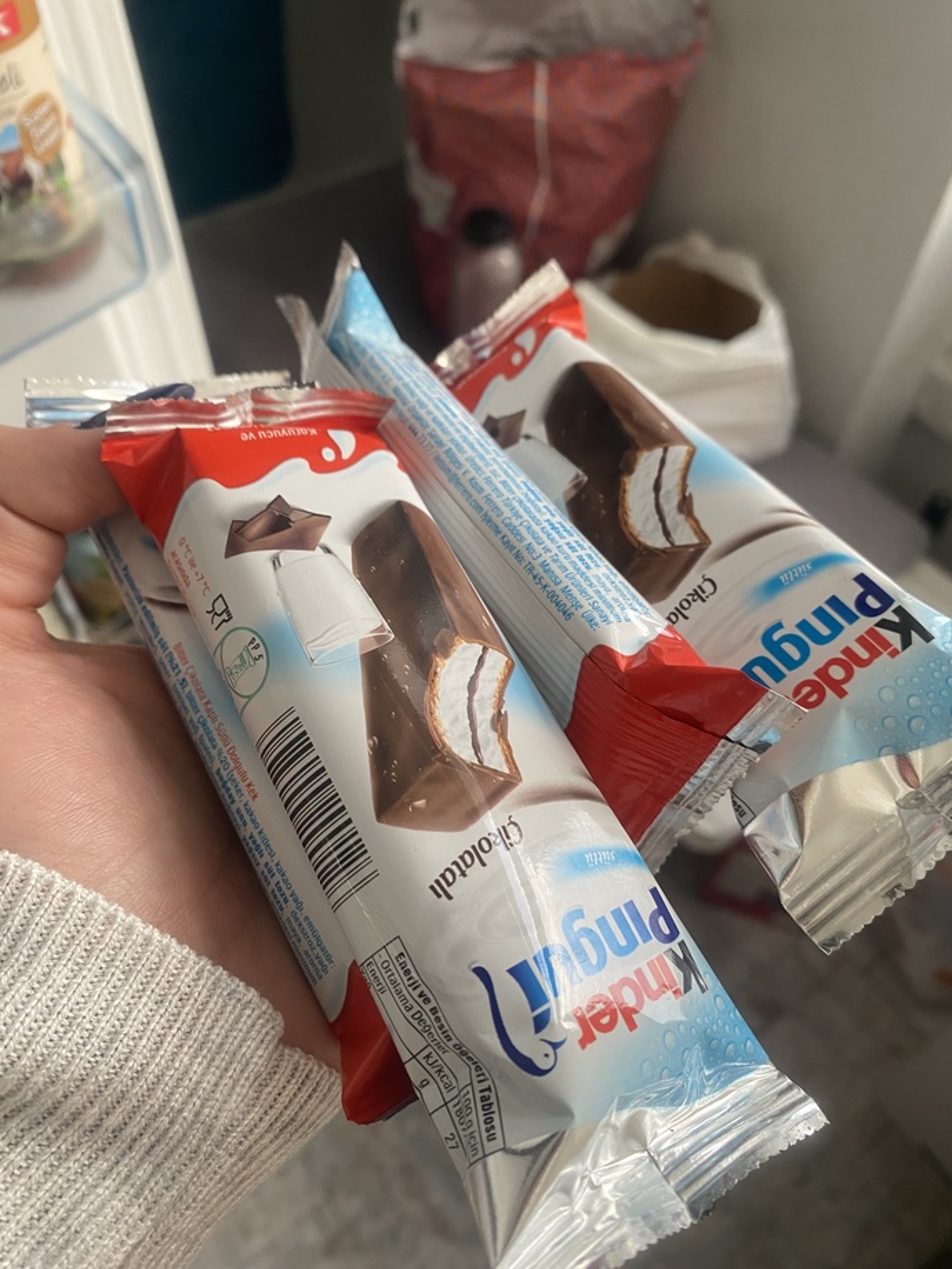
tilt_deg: -52.6
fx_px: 953
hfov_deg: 53.1
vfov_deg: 67.3
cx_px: 476
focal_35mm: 26
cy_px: 634
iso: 125
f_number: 1.8
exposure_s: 1/91
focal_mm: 4.25
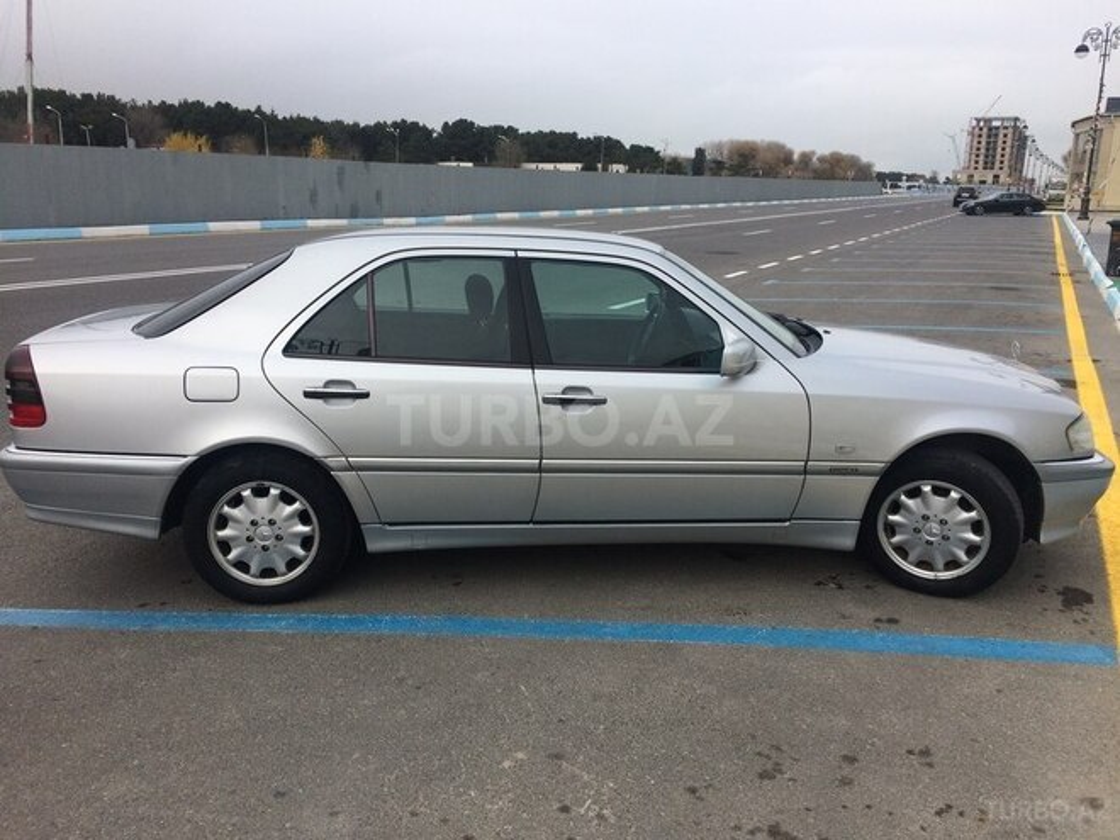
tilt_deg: -14.8
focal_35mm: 29
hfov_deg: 61.7
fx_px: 938
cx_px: 560
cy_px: 420
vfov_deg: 48.2
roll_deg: -1.6
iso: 32
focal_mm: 4.15
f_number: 2.2
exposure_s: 1/1580
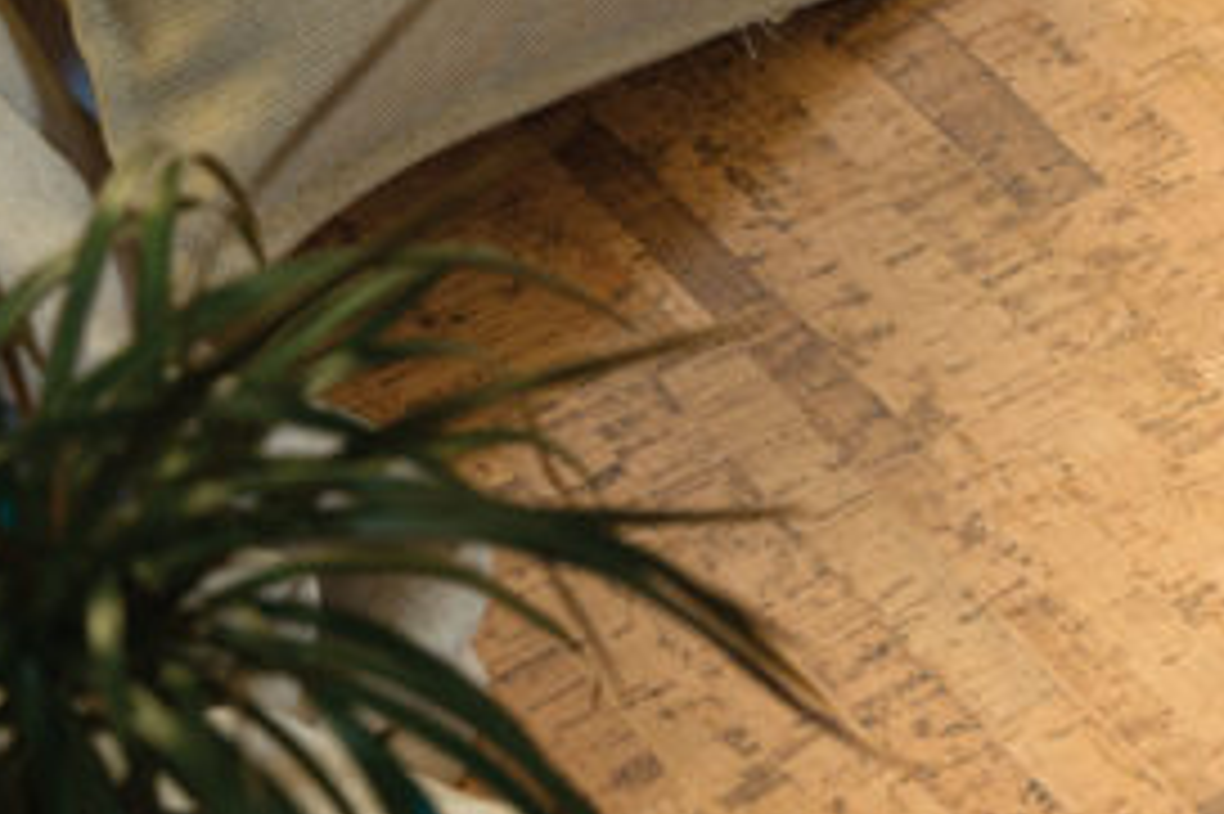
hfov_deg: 11.2
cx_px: 1210
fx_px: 6184
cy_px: 488
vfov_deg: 7.5
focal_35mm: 182
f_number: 6.3
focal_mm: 90
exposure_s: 1/100
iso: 800
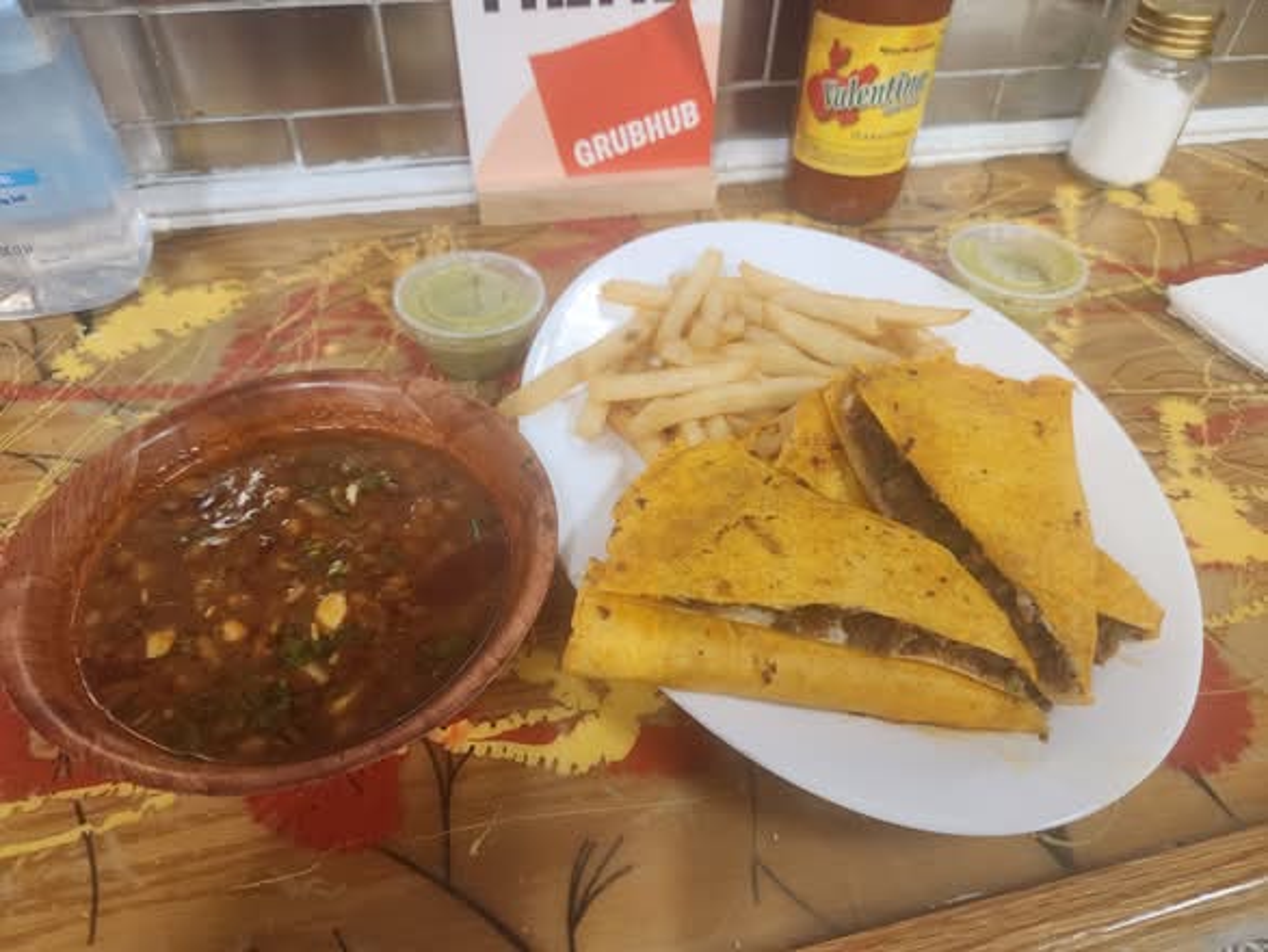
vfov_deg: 58.9
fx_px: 843
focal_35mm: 23
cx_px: 634
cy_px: 476
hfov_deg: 73.9
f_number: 1.8
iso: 500
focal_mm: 5.4
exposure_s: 1/120
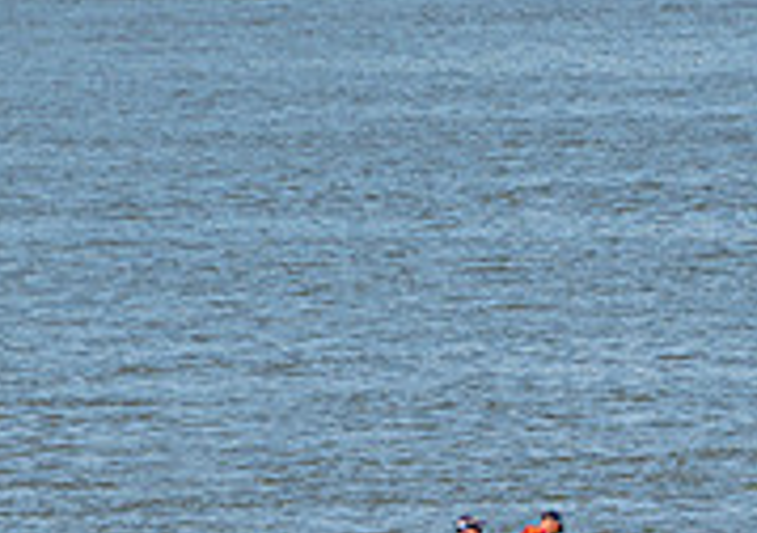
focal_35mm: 1478
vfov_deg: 1.0
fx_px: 31621
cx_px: 761
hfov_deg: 1.4
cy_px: 719
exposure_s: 1/250
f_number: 8
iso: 64
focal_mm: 300
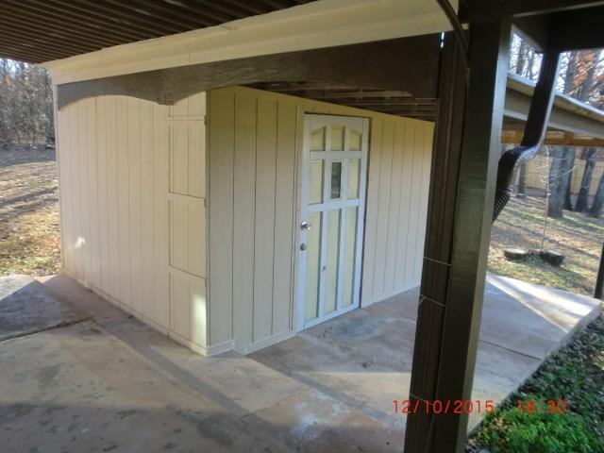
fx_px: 454
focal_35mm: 26
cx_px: 302
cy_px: 226
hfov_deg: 67.3
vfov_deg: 53.1
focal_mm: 4.65
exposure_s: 1/100
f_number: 2.6
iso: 64
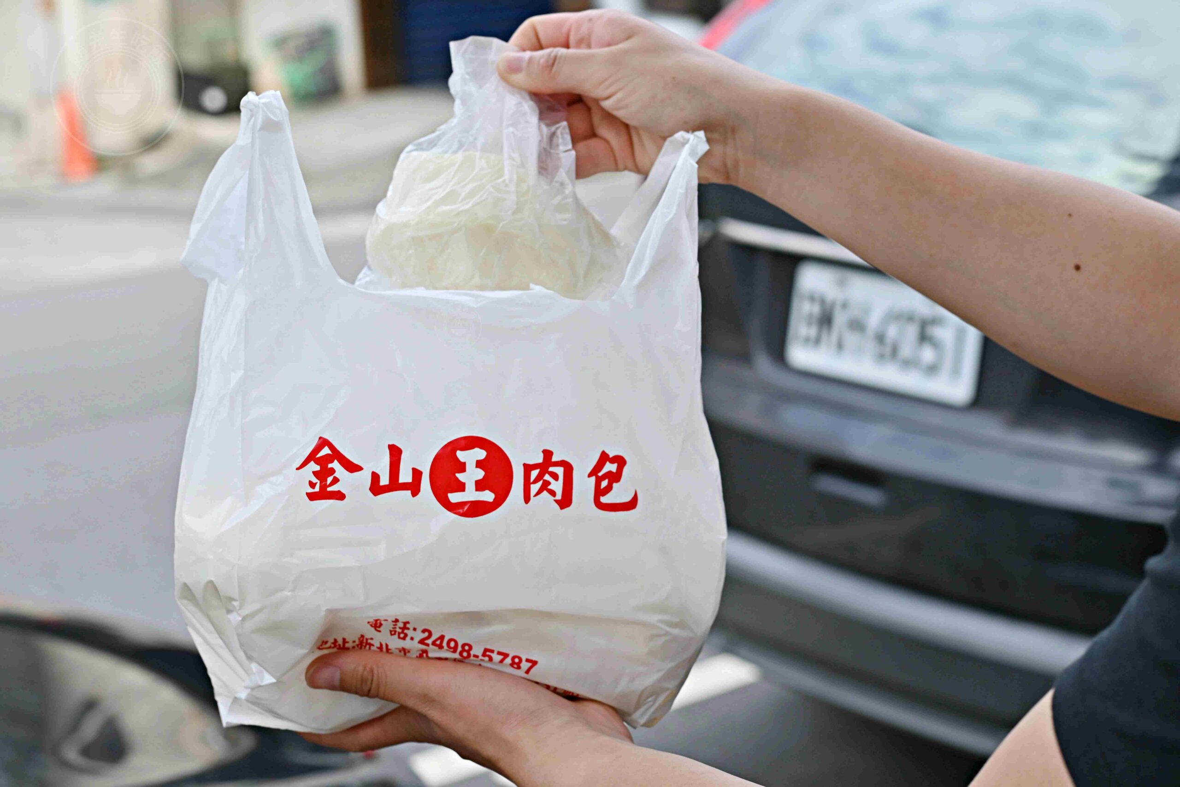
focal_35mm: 75
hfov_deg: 27.0
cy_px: 394
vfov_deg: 18.2
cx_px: 590
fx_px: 2458
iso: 100
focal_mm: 50
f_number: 5
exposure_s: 1/200
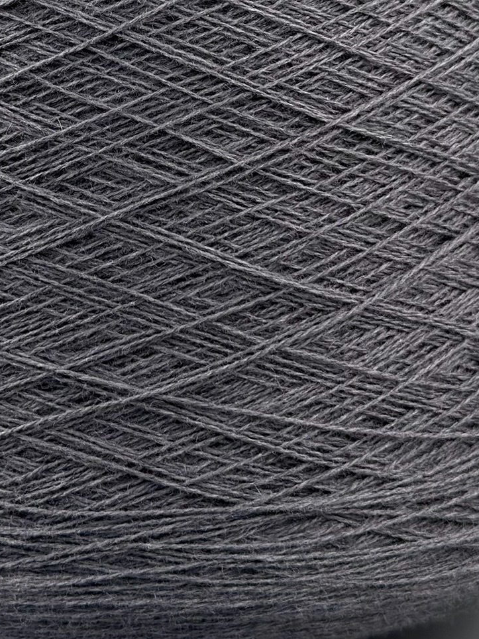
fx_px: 941
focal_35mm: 51
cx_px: 133
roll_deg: -0.8
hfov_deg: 28.2
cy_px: 74
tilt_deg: -3.2
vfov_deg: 35.5
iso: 64
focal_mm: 6.76
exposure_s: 1/519
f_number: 1.78
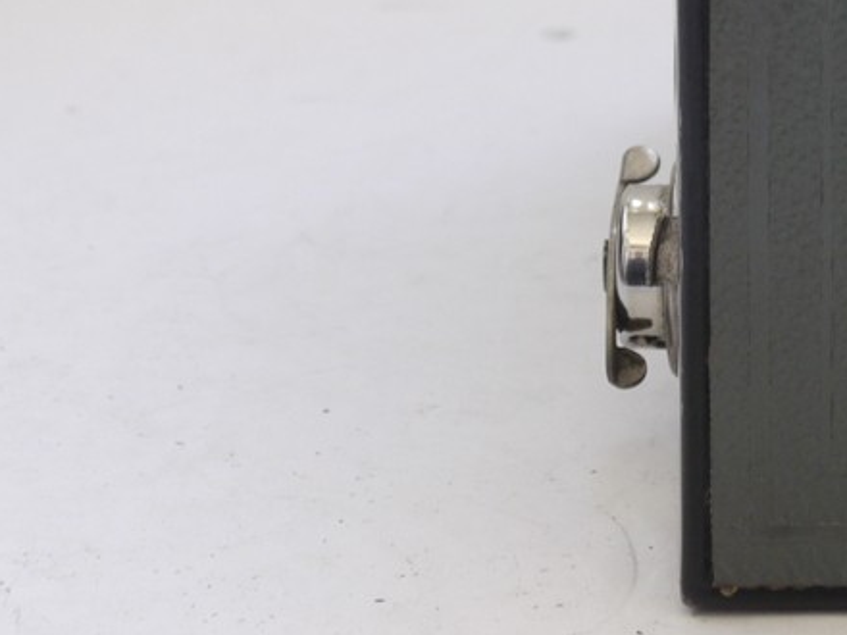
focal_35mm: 229
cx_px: 1116
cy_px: -96
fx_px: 5603
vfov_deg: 6.5
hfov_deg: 8.5
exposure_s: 1/8
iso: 400
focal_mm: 42
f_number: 10
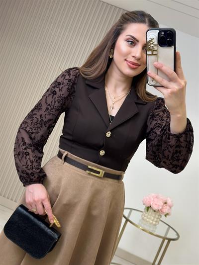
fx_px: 368
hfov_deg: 30.3
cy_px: 132
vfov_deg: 39.6
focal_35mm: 48
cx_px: 100
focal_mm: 6.86
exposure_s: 1/206
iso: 80
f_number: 1.78
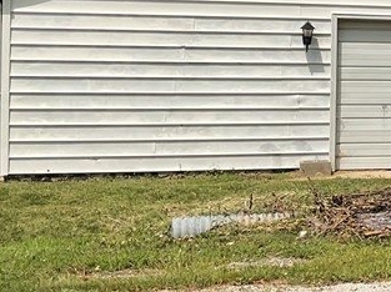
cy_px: 55
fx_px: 1072
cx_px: 633
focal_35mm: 95
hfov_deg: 17.8
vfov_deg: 15.4
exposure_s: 1/2227
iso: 16
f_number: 1.8
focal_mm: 3
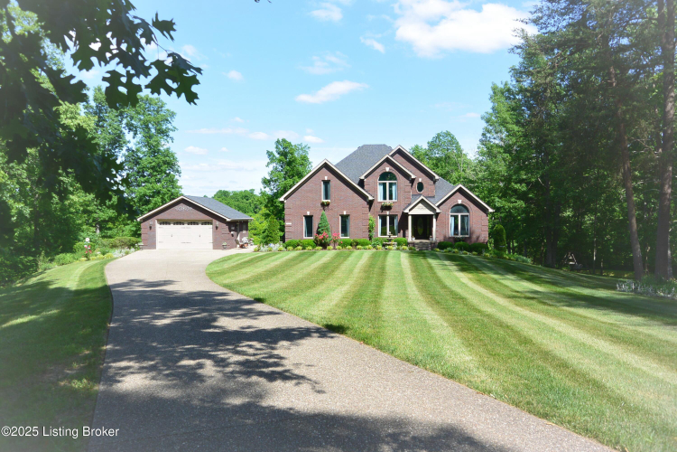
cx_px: 338
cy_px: 226
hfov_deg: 67.4
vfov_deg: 47.9
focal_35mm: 27
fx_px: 508
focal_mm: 10
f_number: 4.5
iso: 160
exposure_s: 1/640
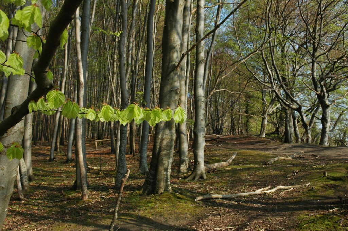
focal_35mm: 38
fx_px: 362
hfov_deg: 51.3
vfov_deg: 35.4
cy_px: 116
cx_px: 174
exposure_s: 1/250
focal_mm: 25
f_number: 8
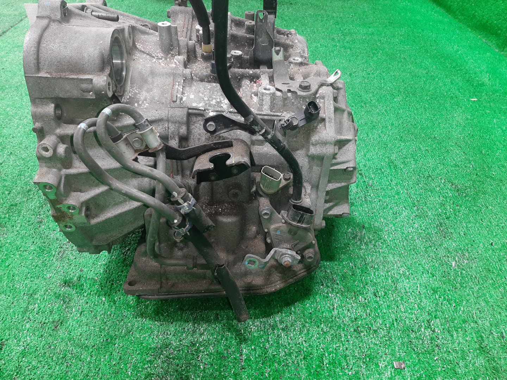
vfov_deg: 53.1
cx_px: 254
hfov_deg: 67.3
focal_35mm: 26
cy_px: 190
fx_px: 381
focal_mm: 3.93
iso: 167
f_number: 1.7
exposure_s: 1/50
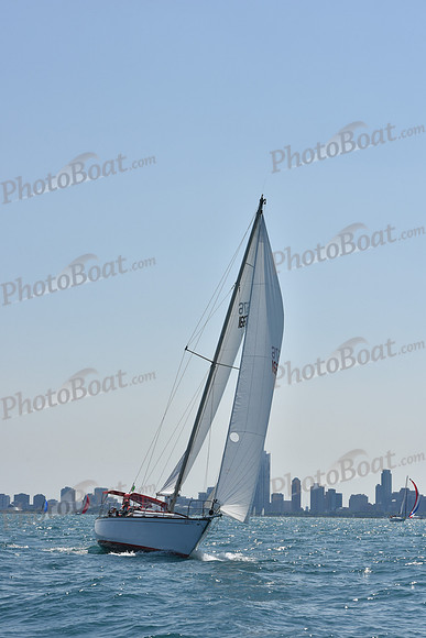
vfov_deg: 21.5
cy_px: 319
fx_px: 1685
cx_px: 213
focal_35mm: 95
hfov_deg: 14.4
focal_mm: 95
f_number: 10
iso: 250
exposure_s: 1/1250
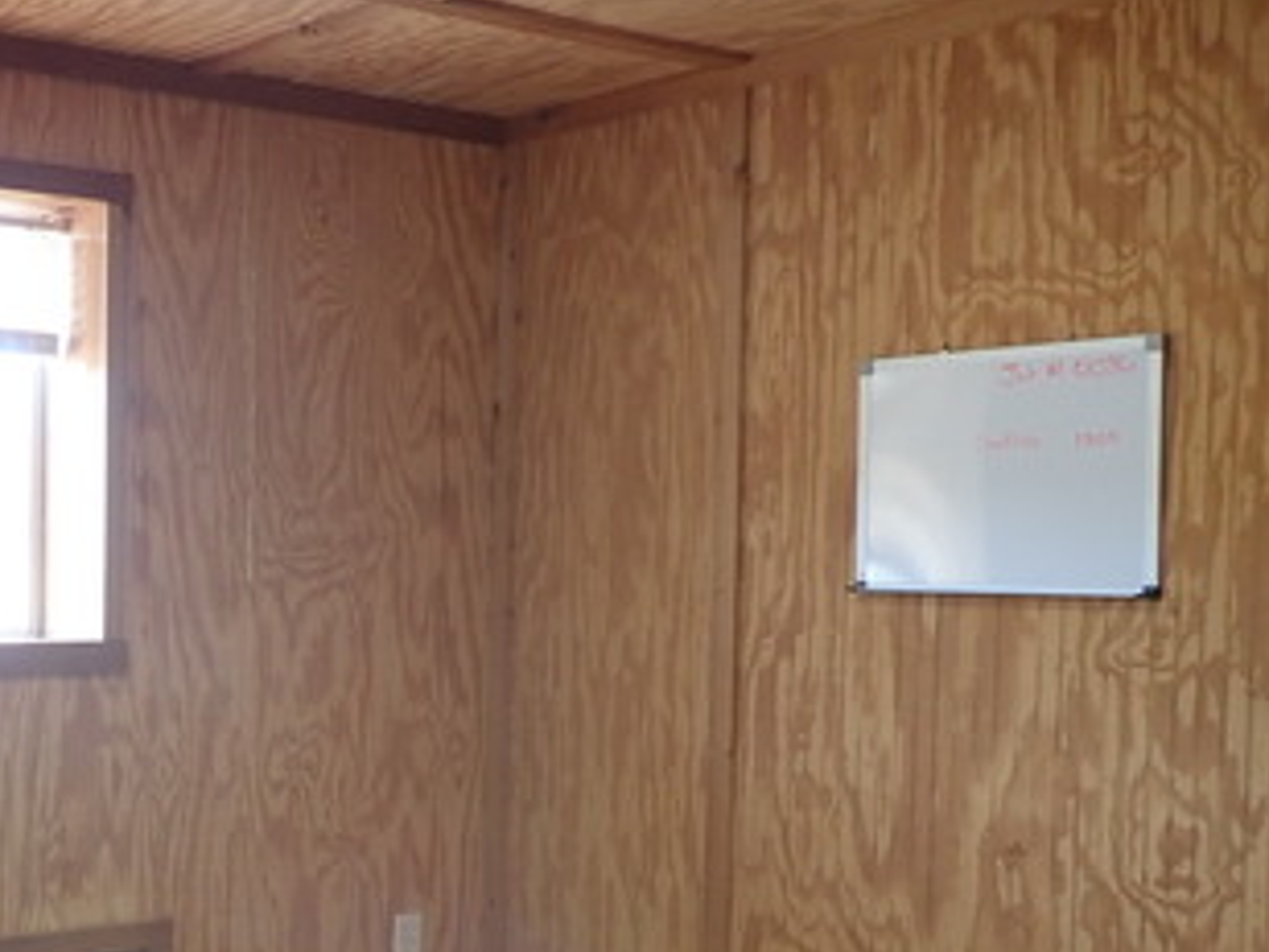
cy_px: 635
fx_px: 1906
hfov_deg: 34.9
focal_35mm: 52
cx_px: 152
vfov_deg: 27.9
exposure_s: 1/50
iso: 200
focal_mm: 4.5
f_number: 2
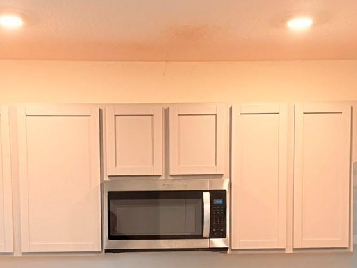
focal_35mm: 69
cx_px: 130
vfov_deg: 20.3
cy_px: 292
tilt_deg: -4.2
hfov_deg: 28.1
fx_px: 711
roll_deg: +0.3
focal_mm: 6.76
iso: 160
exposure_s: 1/60
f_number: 1.78
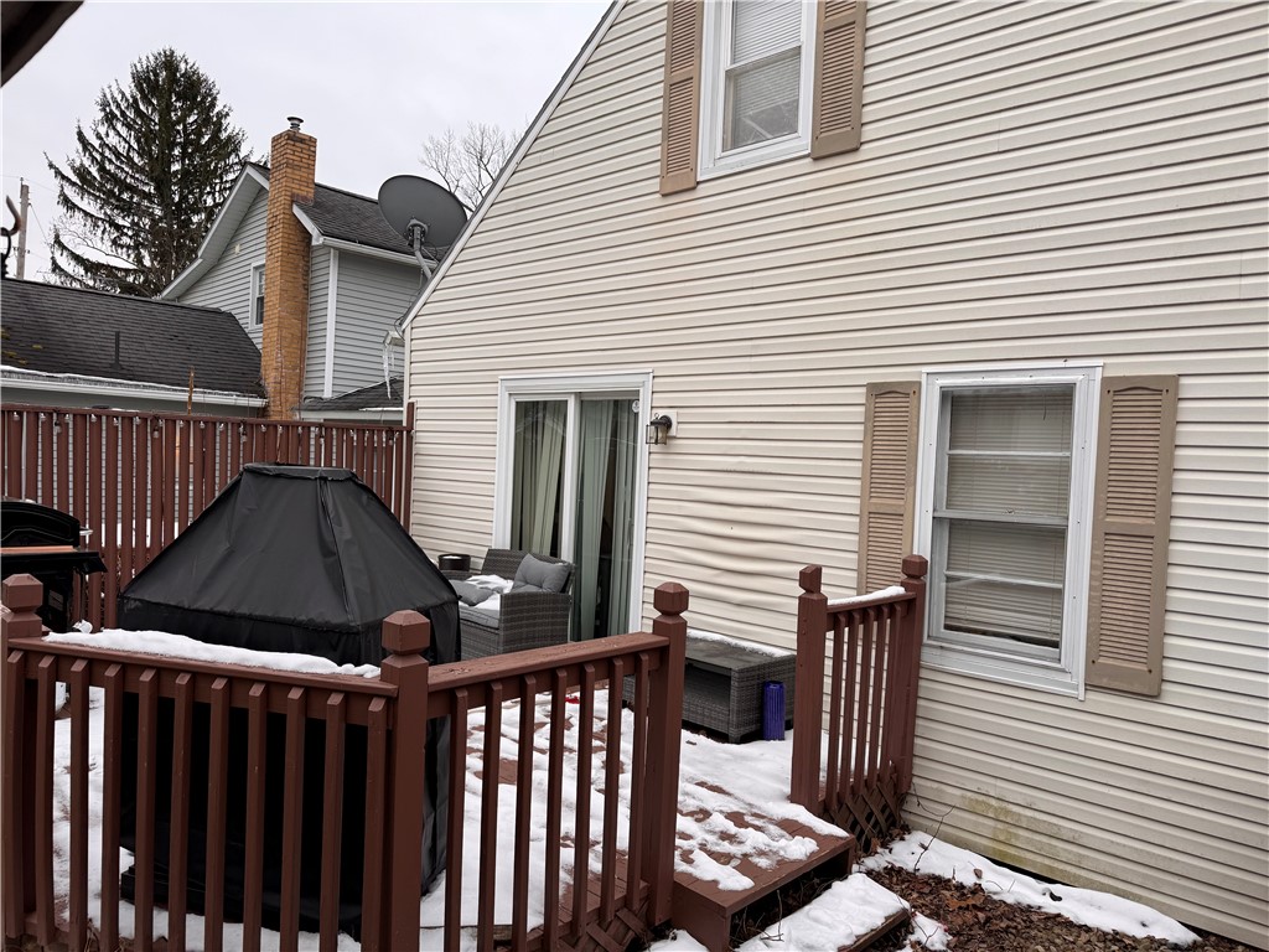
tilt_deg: -1.9
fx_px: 880
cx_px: 634
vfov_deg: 56.8
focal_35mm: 24
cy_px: 476
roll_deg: -3.3
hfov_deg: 71.6
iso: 64
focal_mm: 6.76
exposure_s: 1/121
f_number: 1.78
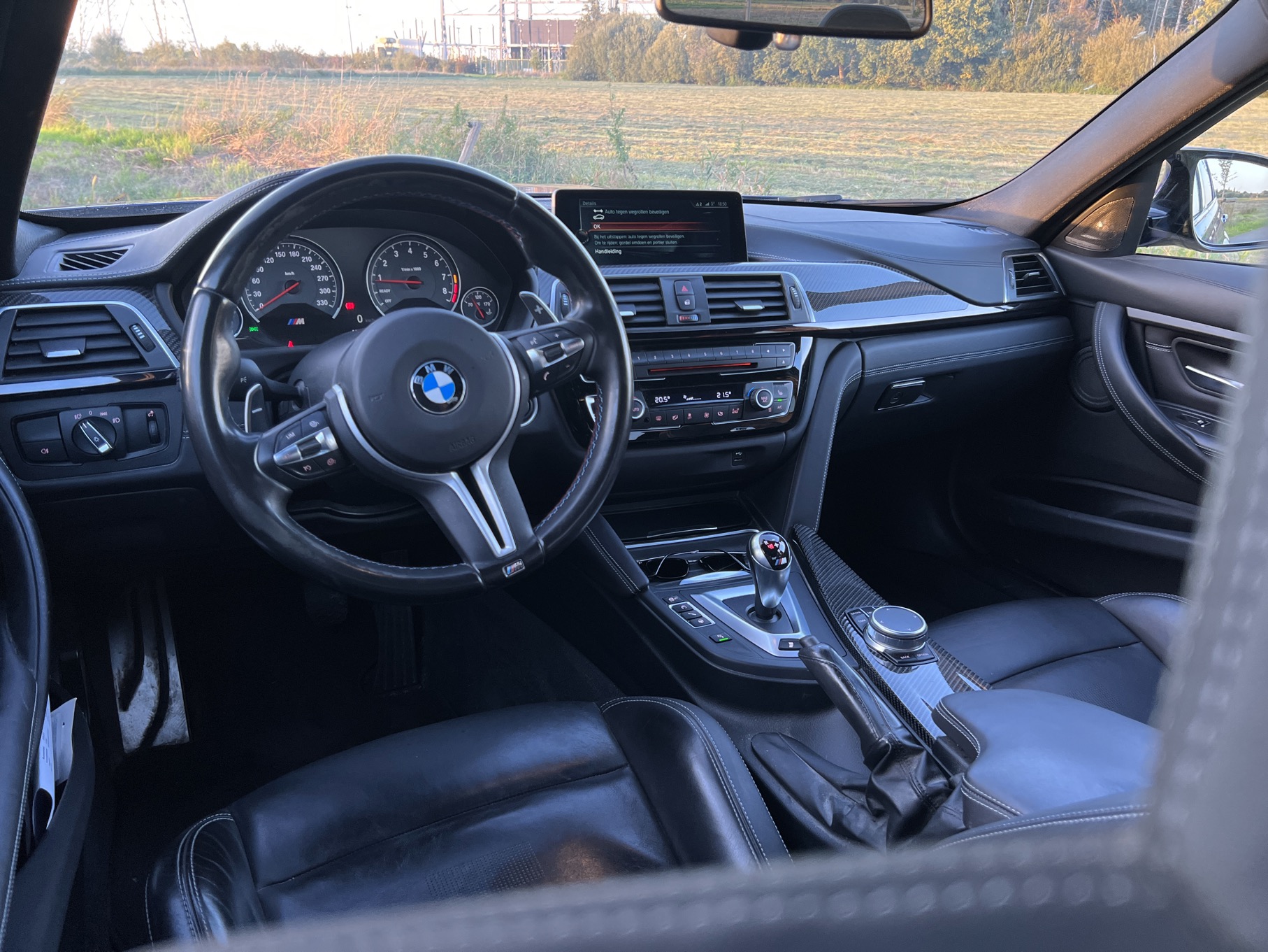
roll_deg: -0.6
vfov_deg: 53.1
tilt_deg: -23.5
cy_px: 476
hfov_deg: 67.3
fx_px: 953
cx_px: 634
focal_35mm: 26
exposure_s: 1/100
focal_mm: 5.7
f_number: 1.5
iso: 100
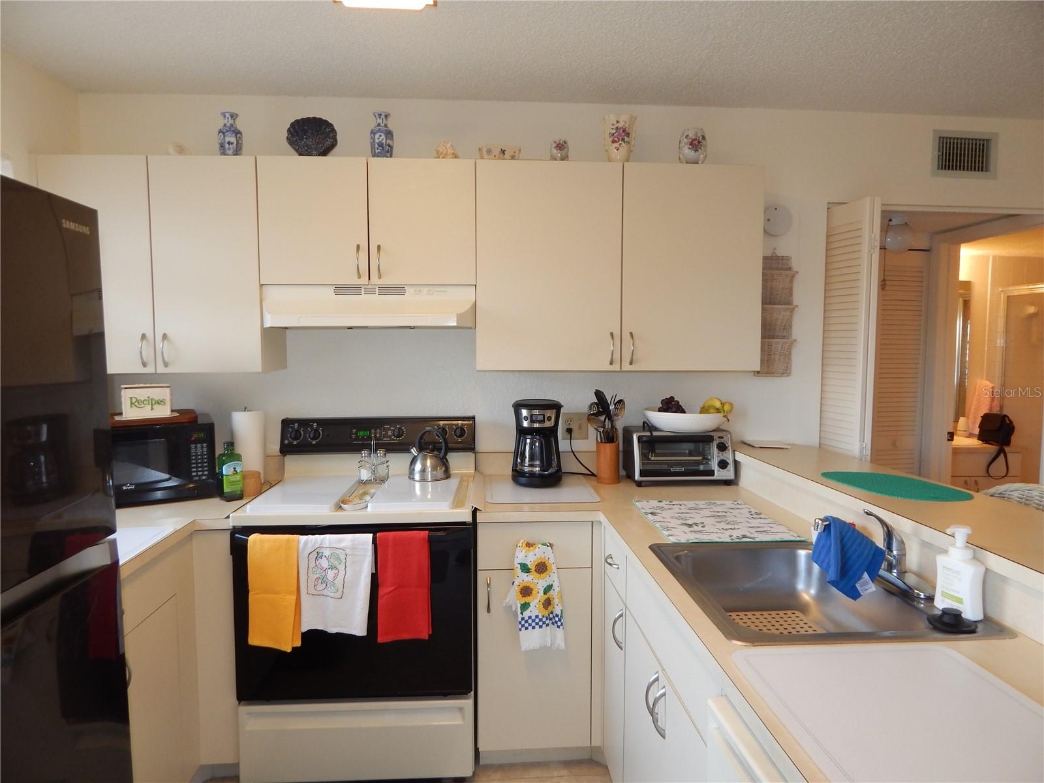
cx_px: 522
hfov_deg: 76.4
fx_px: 664
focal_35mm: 22
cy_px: 392
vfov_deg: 61.1
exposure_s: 1/30
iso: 160
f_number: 3
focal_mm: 4
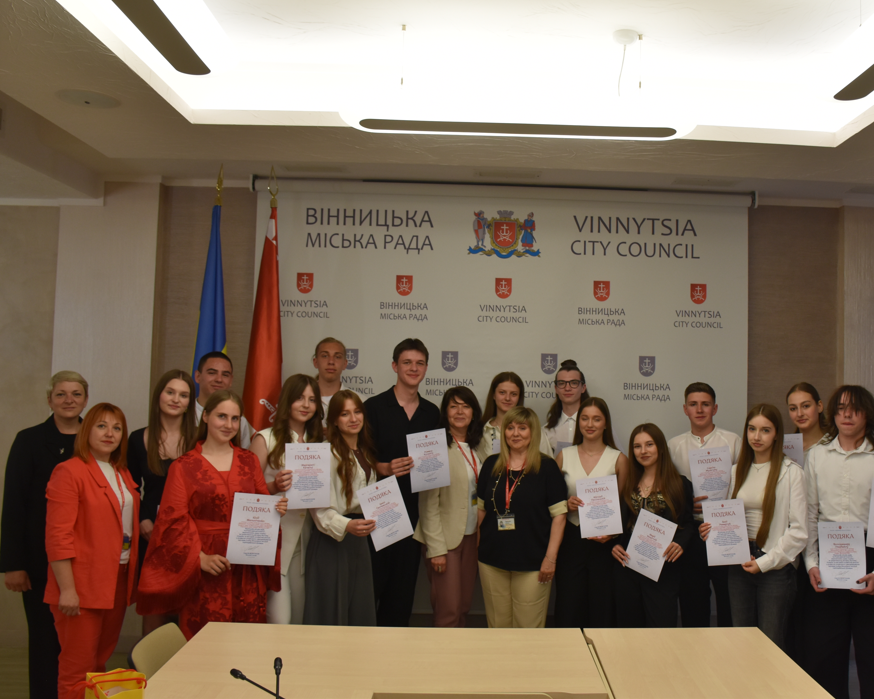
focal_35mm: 31
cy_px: 343
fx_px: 802
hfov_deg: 56.8
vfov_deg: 47.1
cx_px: 521
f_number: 4.8
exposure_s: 1/90
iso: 400
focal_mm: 18
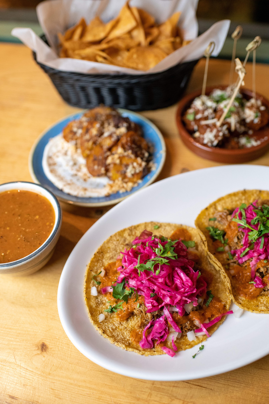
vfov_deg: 54.5
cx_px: 134
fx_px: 393
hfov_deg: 37.8
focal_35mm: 35
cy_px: 202
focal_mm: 35
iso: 5000
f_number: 3.2
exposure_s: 1/100
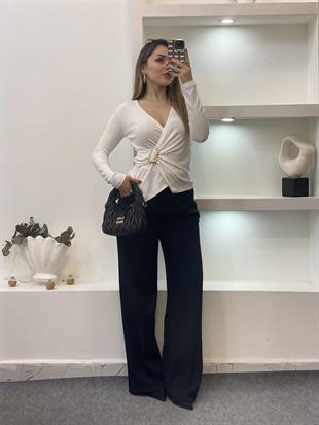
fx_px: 639
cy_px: 212
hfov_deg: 28.0
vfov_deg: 36.8
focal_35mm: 52
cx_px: 160
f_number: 2
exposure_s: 1/100
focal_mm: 6
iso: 80
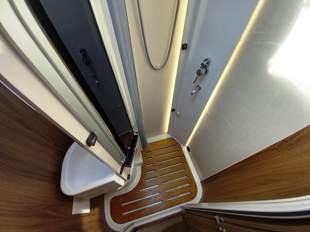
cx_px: 155
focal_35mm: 13
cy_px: 116
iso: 100
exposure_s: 1/100
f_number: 2.2
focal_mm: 1.13
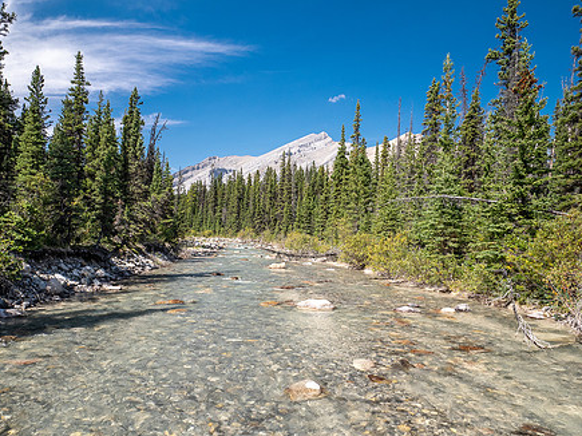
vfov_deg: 56.4
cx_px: 239
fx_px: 403
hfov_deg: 71.0
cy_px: 257
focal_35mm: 24
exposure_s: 1/60
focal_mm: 9
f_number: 8
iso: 200
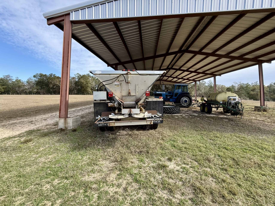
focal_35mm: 14
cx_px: 138
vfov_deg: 85.7
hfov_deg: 102.1
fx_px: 111
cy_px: 103
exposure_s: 1/701
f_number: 2.2
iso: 64
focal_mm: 2.22
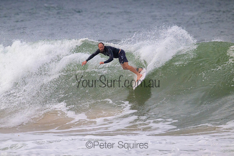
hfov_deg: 2.4
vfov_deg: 1.6
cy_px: 71
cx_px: 106
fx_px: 5697
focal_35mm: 876
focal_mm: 800
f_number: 11
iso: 2500
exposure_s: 1/3200
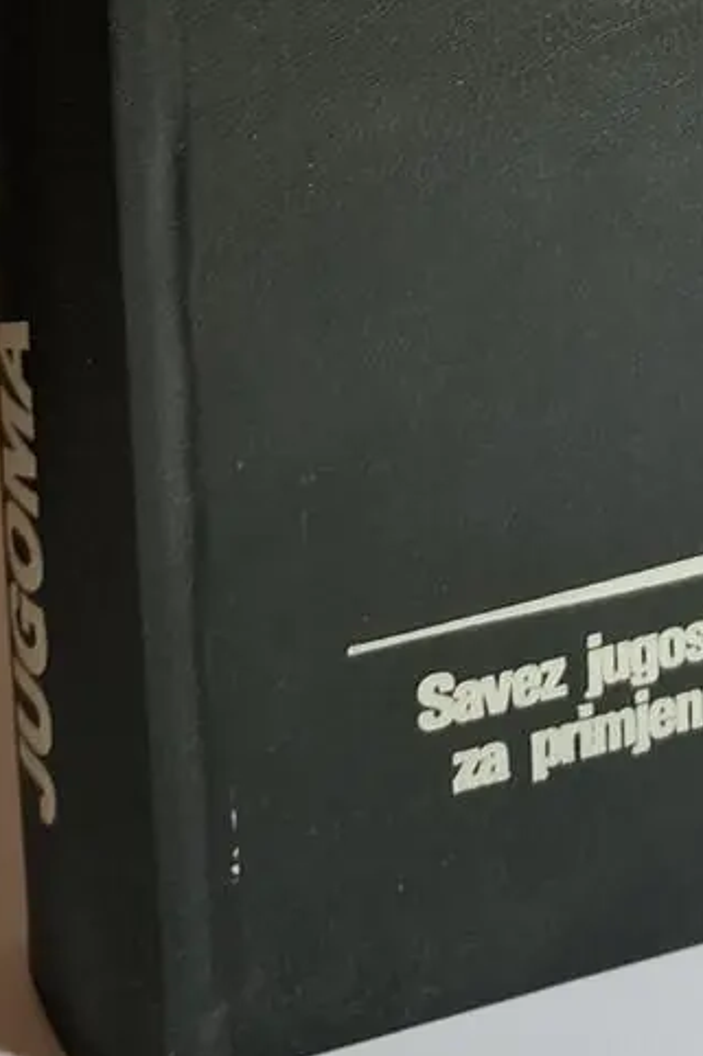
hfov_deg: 24.4
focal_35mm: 53
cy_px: 65
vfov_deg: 34.9
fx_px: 1553
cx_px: 694
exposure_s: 1/33
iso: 320
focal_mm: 5.54
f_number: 1.8
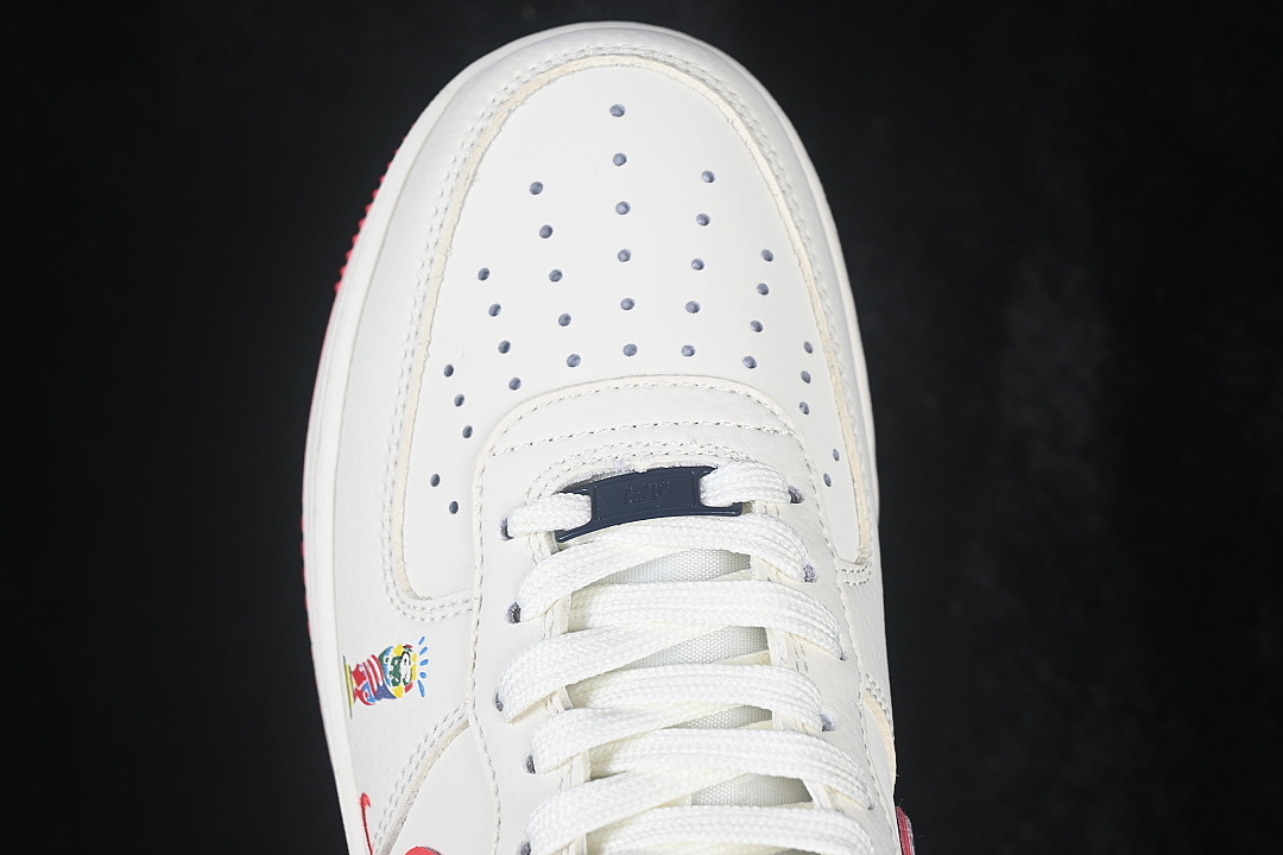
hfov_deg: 27.0
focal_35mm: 75
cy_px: 428
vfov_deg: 18.2
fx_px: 2673
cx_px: 642
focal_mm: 50
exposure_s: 1/80
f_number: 7.1
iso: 160
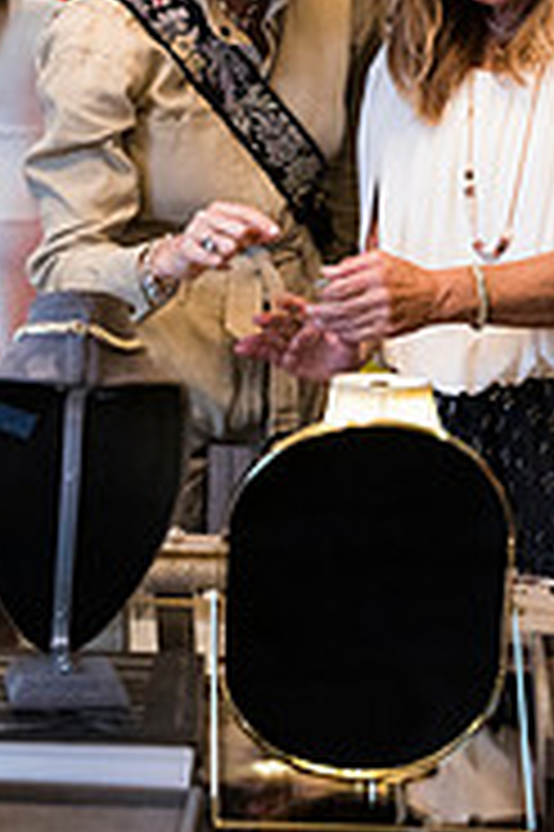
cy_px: -13
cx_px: 63
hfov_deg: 12.1
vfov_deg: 17.8
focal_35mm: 112
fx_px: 2590
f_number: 3.2
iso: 3200
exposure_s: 1/160
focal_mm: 46
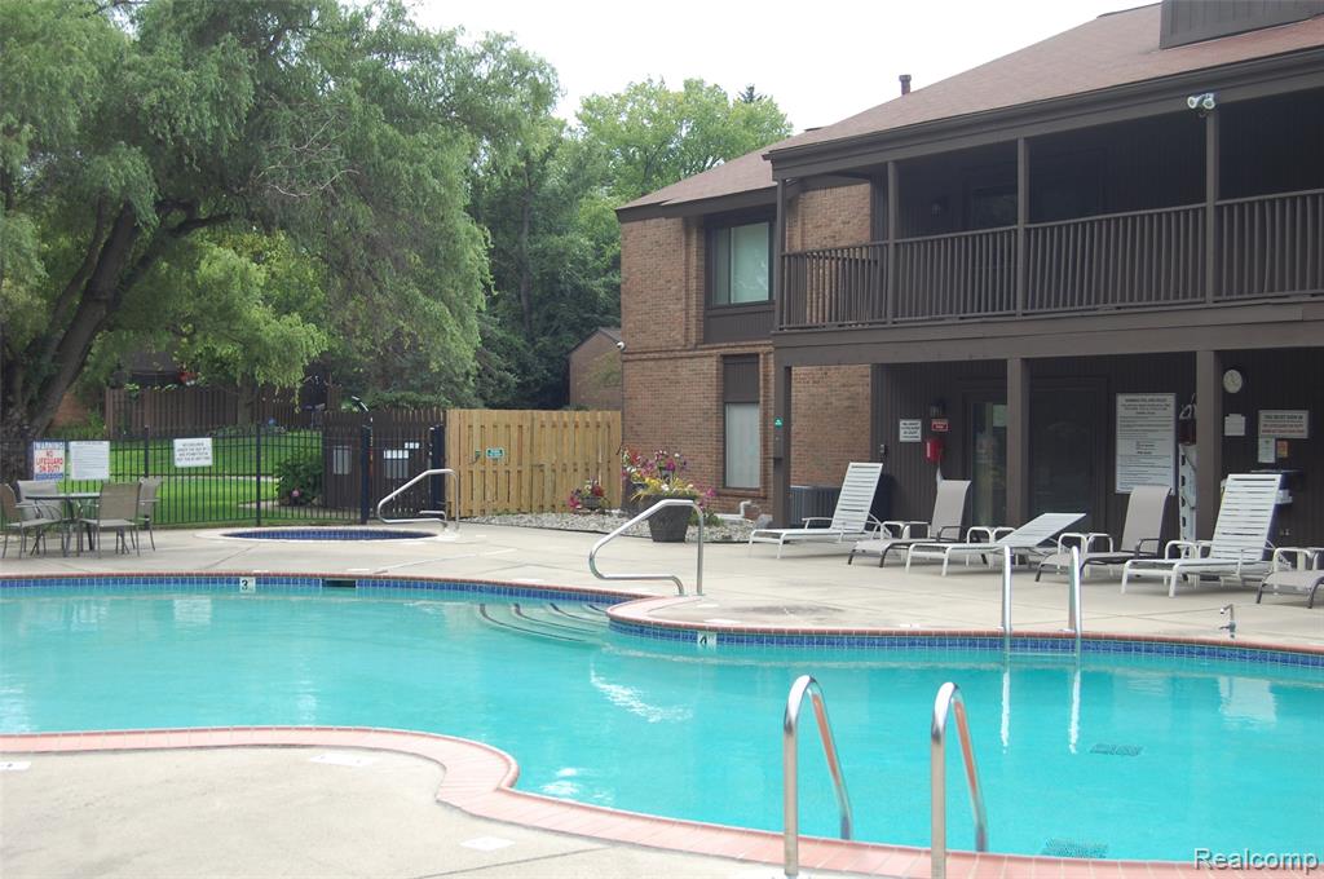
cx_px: 662
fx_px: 1708
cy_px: 440
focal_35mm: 46
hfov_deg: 42.4
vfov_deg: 28.9
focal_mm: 31
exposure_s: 1/160
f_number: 6.3
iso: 200
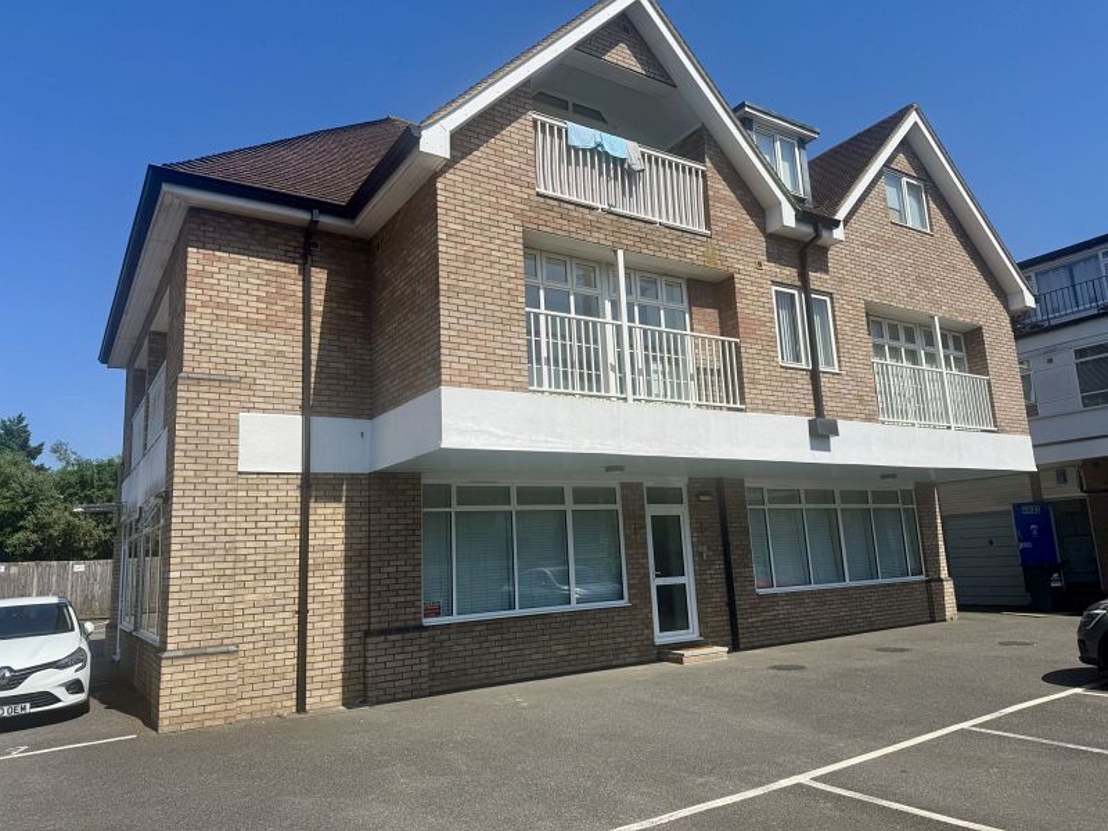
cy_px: 416
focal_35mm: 24
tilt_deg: +11.6
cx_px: 554
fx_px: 768
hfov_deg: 71.6
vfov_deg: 56.8
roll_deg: +2.9
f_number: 1.78
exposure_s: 1/7092
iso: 80
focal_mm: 6.76
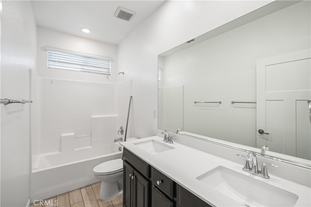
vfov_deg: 73.8
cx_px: 156
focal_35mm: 16
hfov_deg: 96.7
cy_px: 104
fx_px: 138
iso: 250
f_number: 4
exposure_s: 1/25
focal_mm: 16
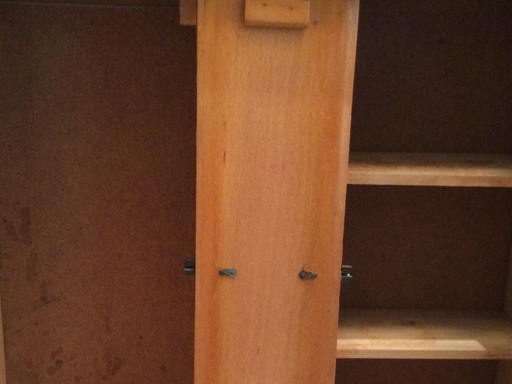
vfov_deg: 24.0
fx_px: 888
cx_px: 252
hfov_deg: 32.2
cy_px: 308
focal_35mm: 60
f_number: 2.4
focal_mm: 3.3
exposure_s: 1/17
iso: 400
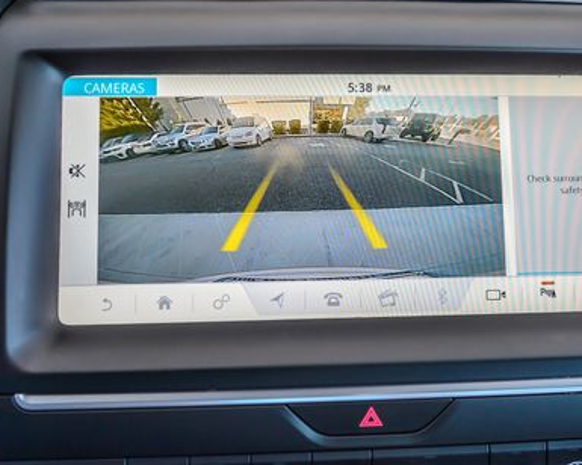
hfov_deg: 35.9
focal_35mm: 52
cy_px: 183
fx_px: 896
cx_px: 340
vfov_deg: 29.1
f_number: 4
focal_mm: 31
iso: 400
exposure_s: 1/125
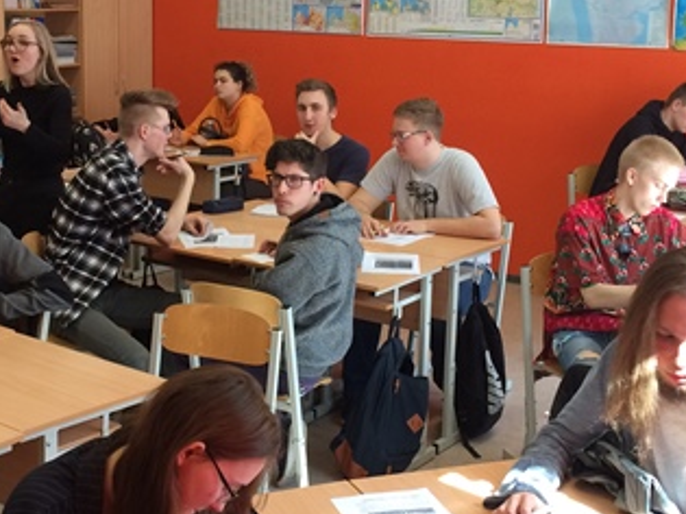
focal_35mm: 59
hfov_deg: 32.6
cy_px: 205
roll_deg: -1.2
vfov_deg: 24.8
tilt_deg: -13.8
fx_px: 1169
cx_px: 261
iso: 50
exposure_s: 1/33
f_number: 2.2
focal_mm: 4.15
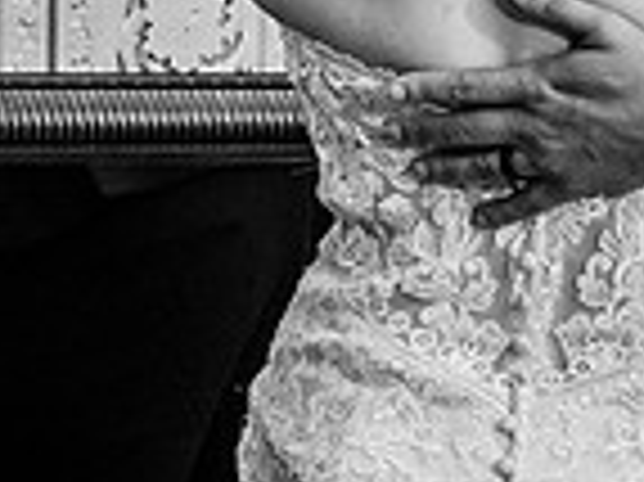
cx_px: 789
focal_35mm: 384
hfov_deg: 5.1
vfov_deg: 3.9
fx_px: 7138
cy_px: 3
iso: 2000
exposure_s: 1/100
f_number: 5.6
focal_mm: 70
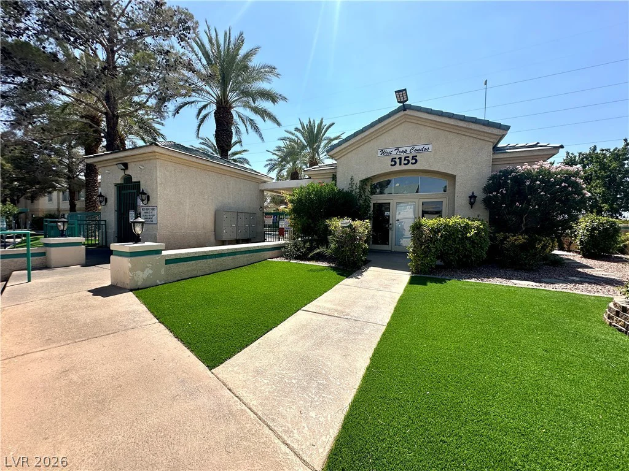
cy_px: 236
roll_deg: -0.5
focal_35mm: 14
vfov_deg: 85.7
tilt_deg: -1.3
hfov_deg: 102.1
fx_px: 254
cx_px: 314
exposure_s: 1/1949
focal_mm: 2.22
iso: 40
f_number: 2.2
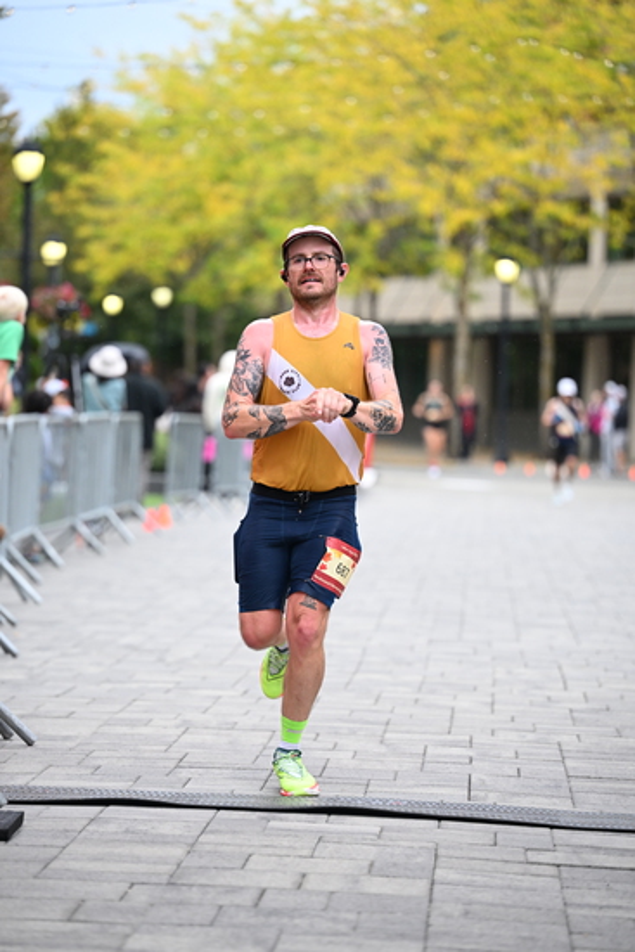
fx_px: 3437
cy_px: 476
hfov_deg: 10.6
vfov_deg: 15.8
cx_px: 318
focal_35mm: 130
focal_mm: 130
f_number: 2.8
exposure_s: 1/2000
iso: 1250
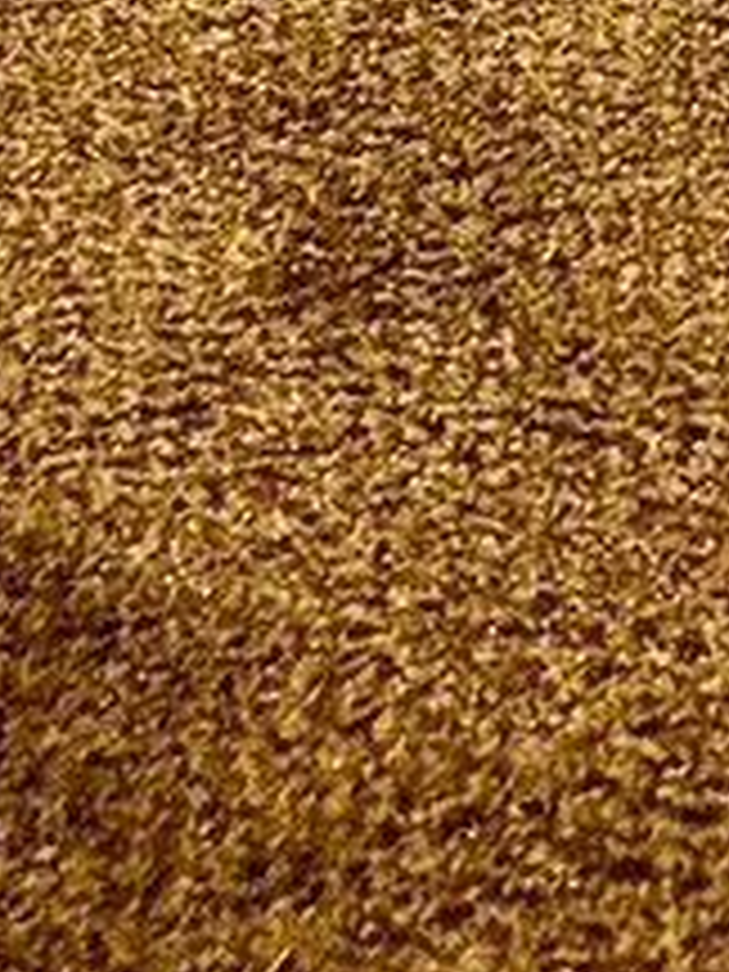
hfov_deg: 8.6
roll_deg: +0.2
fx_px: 4858
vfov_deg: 9.2
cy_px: -1917
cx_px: 360
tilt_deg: -4.0
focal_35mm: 173
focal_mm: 5.96
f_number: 1.6
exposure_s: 1/30
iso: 640
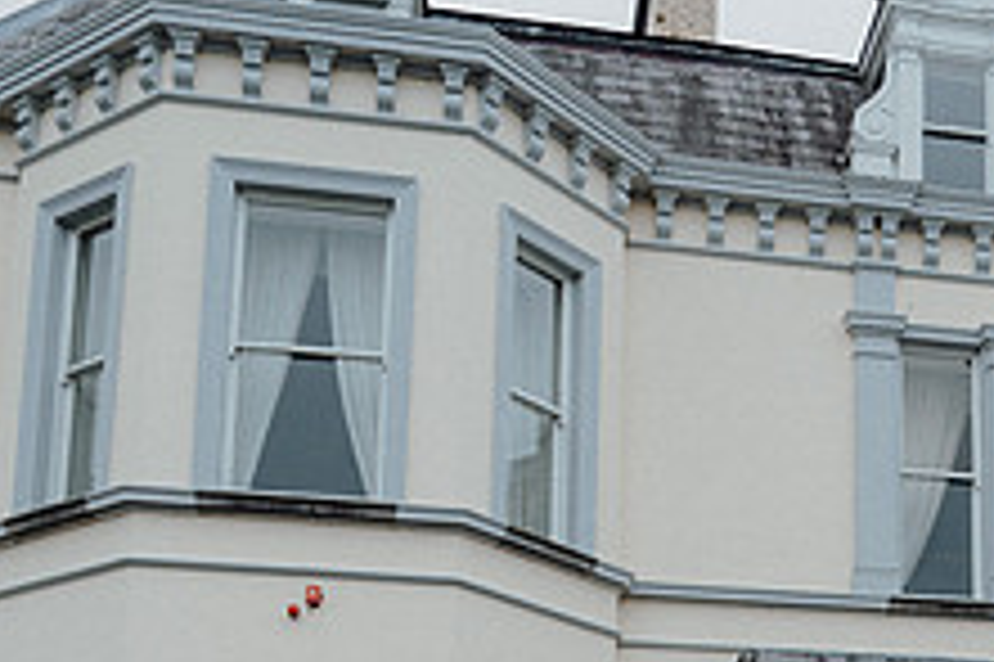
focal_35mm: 63
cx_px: 891
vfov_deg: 20.0
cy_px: 822
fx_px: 1738
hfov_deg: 30.5
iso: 400
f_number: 3.5
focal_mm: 24
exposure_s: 1/200
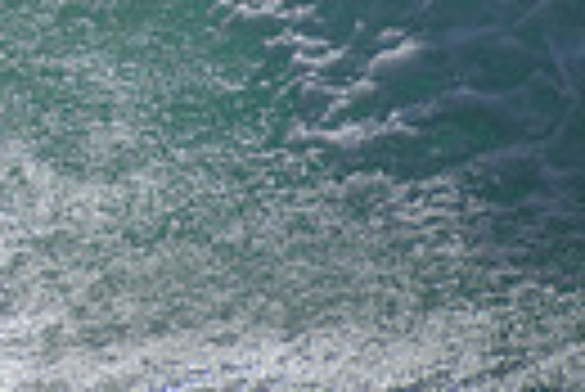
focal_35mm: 2742
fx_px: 44607
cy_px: -307
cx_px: -371
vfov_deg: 0.5
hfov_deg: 0.8
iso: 64
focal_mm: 500
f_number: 8
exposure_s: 1/2000
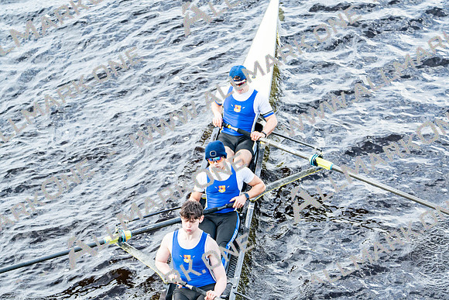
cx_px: 224
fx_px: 2495
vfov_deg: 6.9
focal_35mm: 200
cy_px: 150
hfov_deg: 10.3
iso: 2000
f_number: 5.6
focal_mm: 200
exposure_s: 1/1250
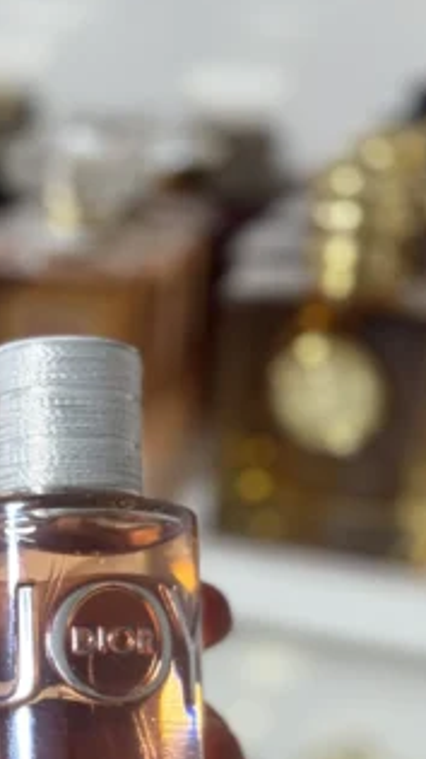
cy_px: 676
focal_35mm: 95
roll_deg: -4.0
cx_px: 103
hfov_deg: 12.7
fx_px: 1909
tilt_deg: -26.1
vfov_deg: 22.0
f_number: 1.78
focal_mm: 6.76
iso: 200
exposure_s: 1/50
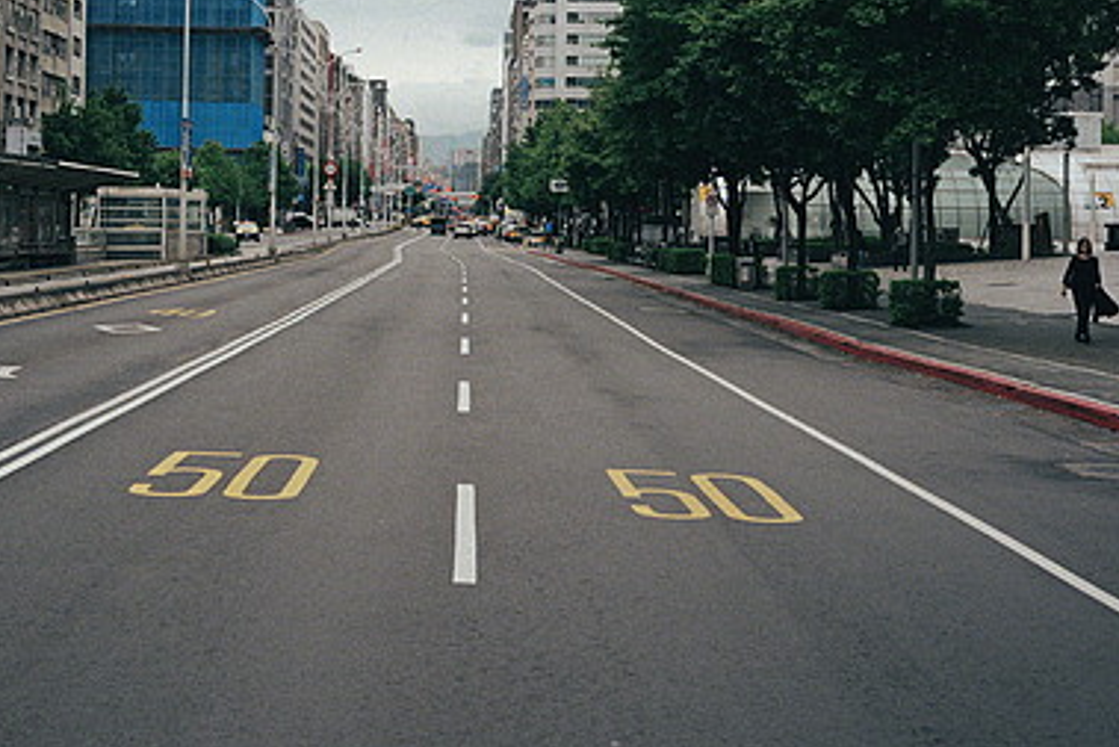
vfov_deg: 18.8
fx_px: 2239
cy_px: 177
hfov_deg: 28.0
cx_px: 481
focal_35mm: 72
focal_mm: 35
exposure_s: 1/400
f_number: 5.6
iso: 200
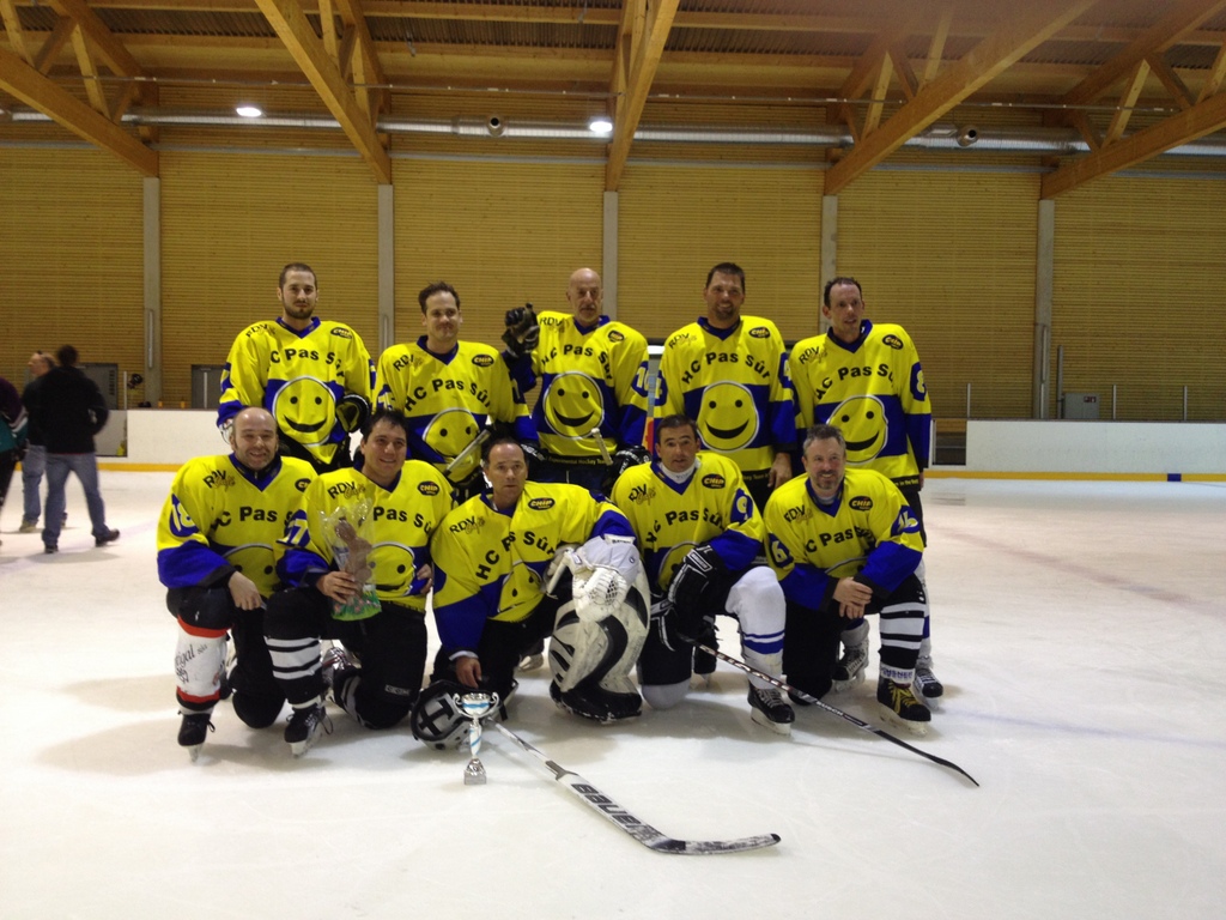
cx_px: 613
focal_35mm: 35
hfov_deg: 52.6
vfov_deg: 40.7
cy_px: 460
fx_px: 1240
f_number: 2.4
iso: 80
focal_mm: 4.28
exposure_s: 1/20
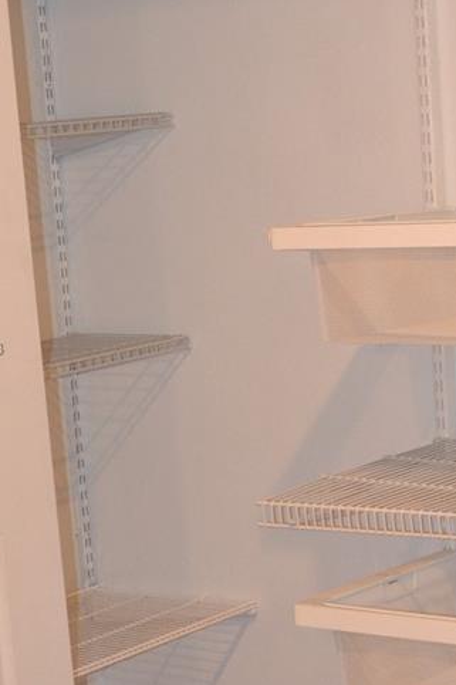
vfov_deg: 21.0
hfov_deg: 14.0
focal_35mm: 97
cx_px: 340
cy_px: 348
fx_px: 1844
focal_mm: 26
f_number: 4.2
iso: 1800
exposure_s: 1/60
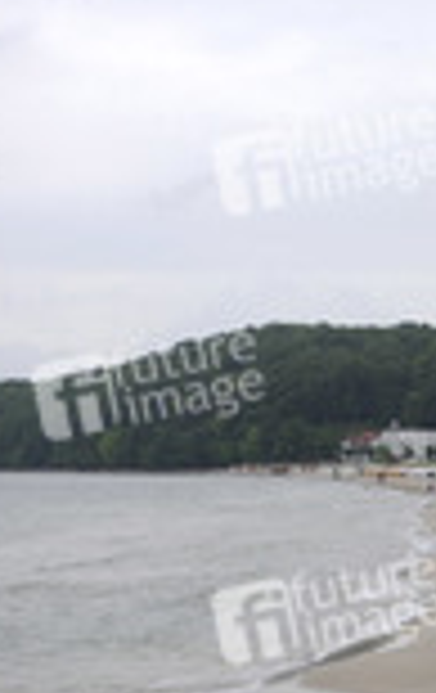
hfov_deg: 13.1
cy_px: 500
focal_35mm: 95
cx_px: 656
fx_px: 1796
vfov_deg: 21.7
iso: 400
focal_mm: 32
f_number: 9
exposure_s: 1/320
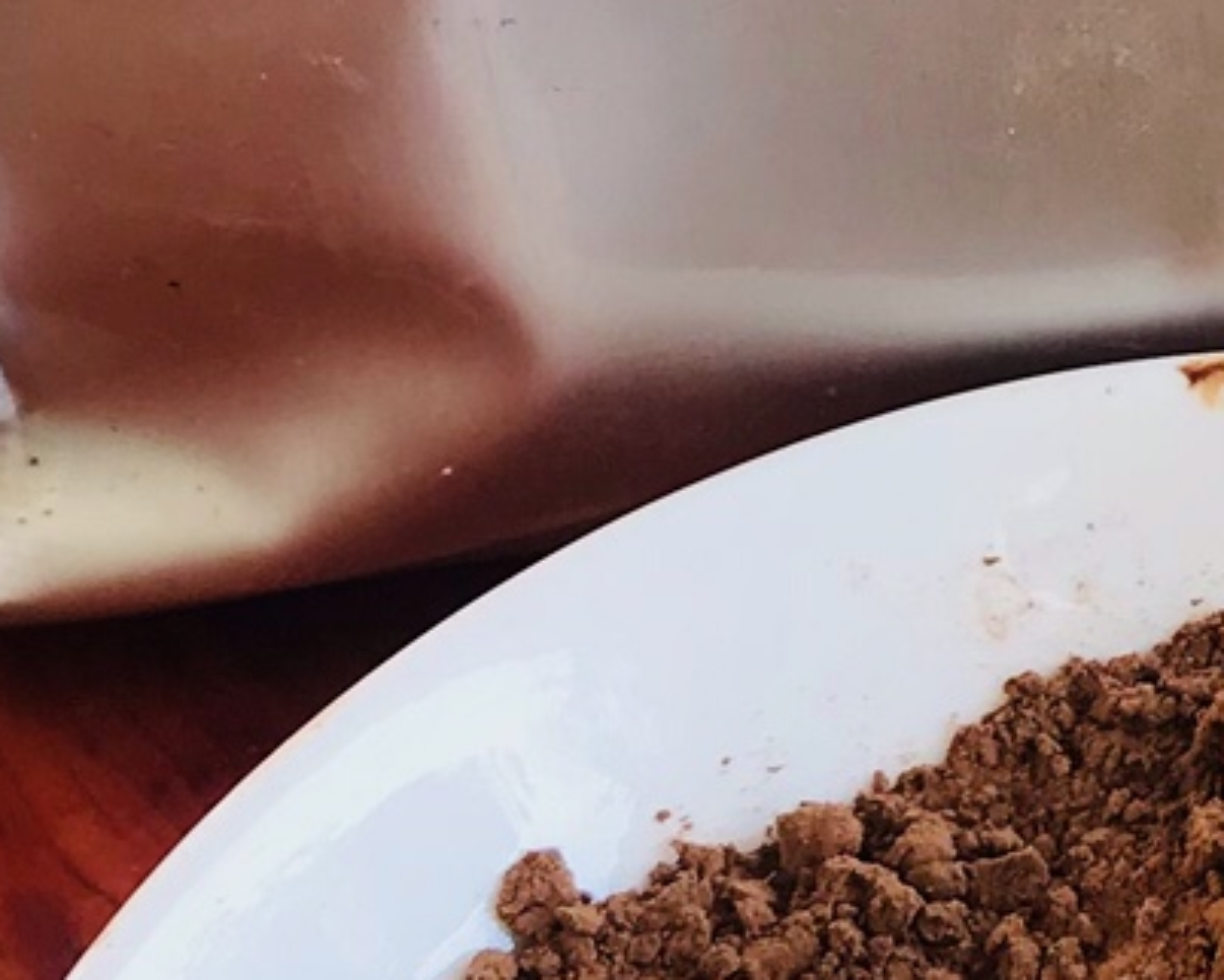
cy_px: -61
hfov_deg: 13.8
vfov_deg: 11.1
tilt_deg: -39.2
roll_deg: +2.1
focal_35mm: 137
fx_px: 4965
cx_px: 1337
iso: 20
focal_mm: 3.99
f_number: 1.8
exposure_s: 1/114
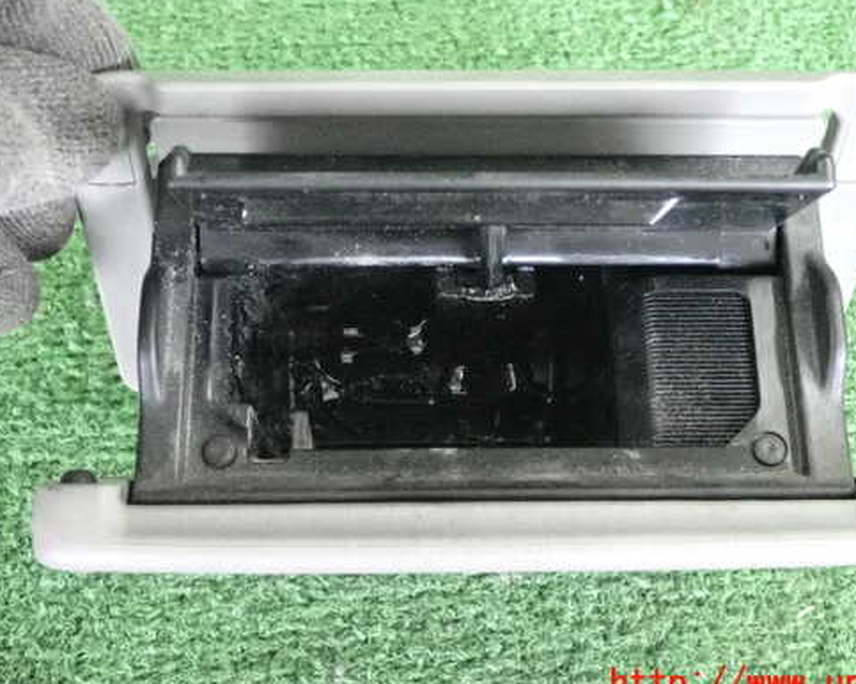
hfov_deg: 33.0
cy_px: 308
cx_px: 479
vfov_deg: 26.6
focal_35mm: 57
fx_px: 1443
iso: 5000
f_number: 3.1
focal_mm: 8.4
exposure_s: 1/125
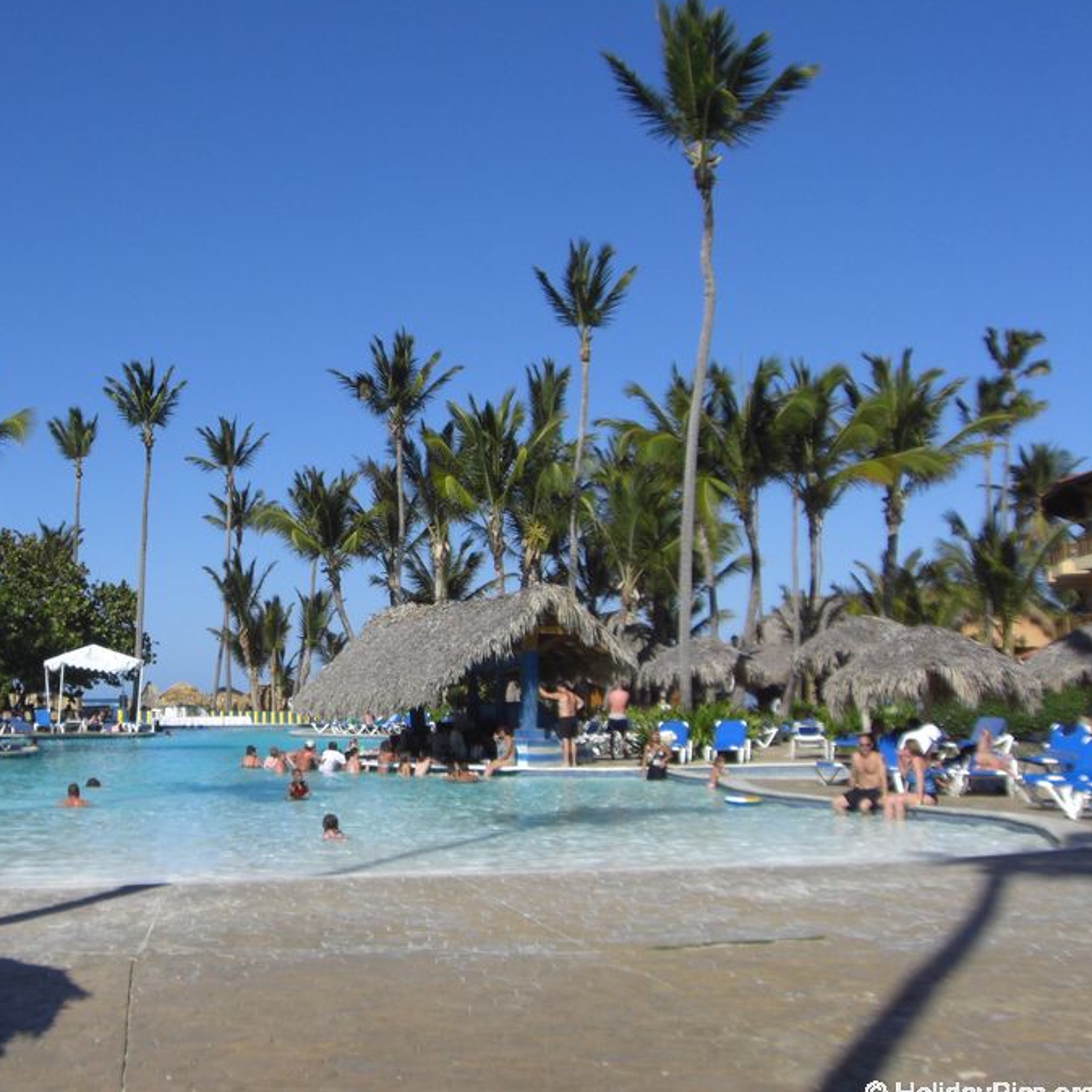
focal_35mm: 51
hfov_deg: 32.7
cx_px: 271
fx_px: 1820
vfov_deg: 33.4
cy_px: 497
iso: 64
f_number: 8
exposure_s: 1/250
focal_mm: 6.2
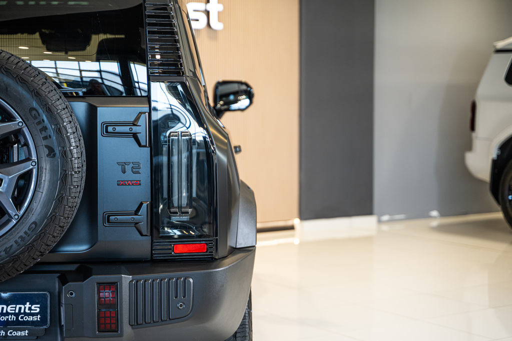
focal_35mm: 75
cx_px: 256
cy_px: 170
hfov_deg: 27.0
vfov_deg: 18.2
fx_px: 1067
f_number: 2.8
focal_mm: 75
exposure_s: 1/125
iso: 640
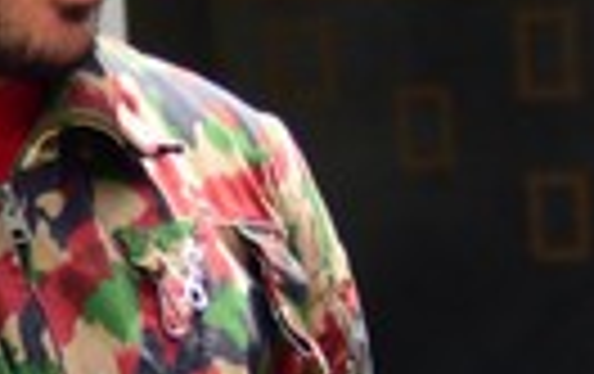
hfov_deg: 1.1
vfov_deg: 0.7
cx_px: 1400
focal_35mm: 1833
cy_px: 656
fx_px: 29723
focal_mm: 155
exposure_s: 1/1250
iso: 800
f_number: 6.3
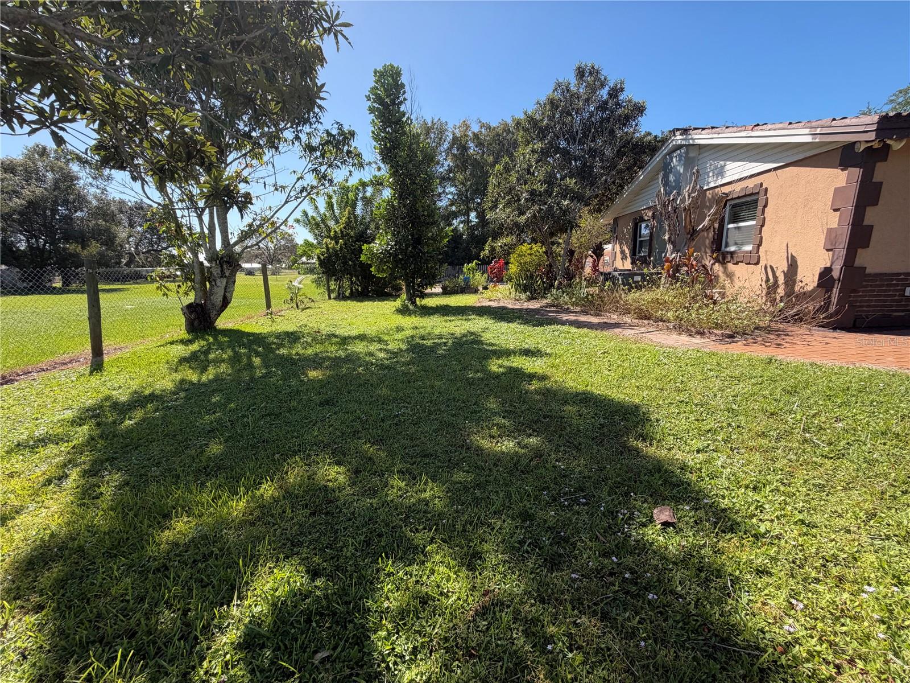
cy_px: 342
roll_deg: +1.0
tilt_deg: -11.6
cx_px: 455
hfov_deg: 102.1
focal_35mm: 14
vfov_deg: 85.7
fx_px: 368
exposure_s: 1/631
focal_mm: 2.22
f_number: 2.2
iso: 40
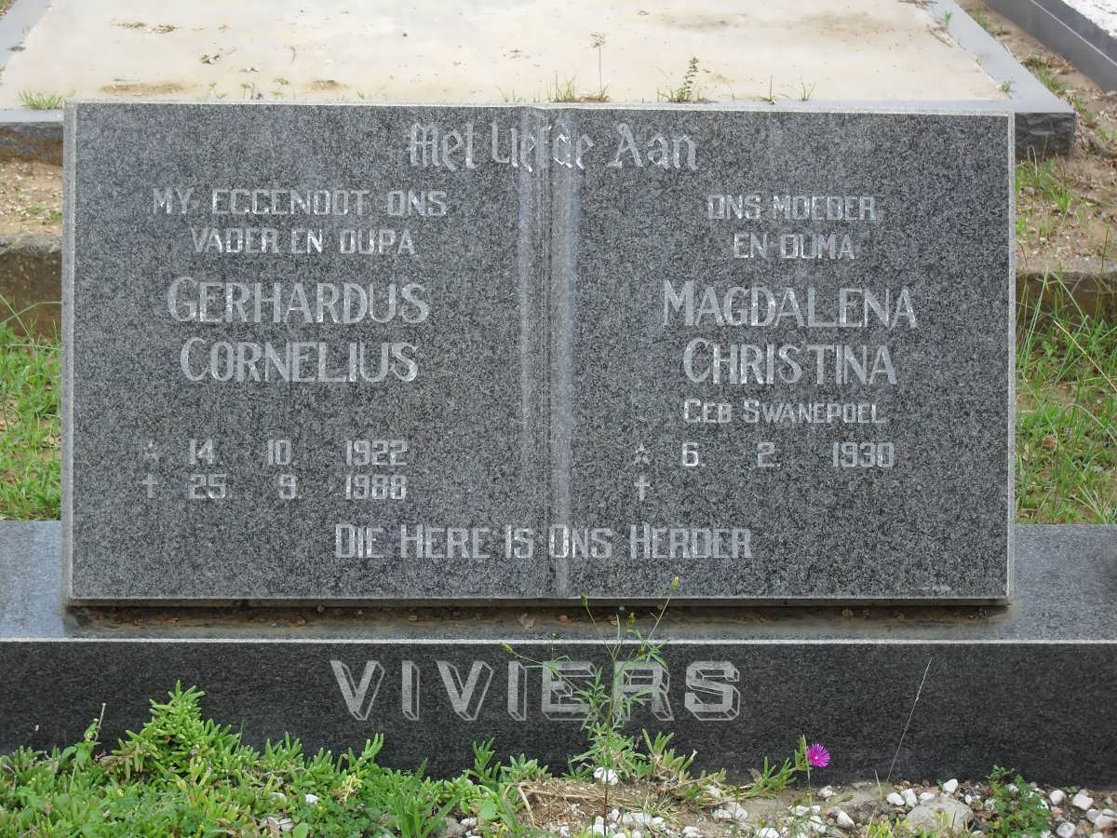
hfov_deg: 25.3
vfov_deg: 19.1
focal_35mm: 77
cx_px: 558
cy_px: 419
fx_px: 2485
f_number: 5
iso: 100
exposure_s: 1/125
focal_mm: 13.6
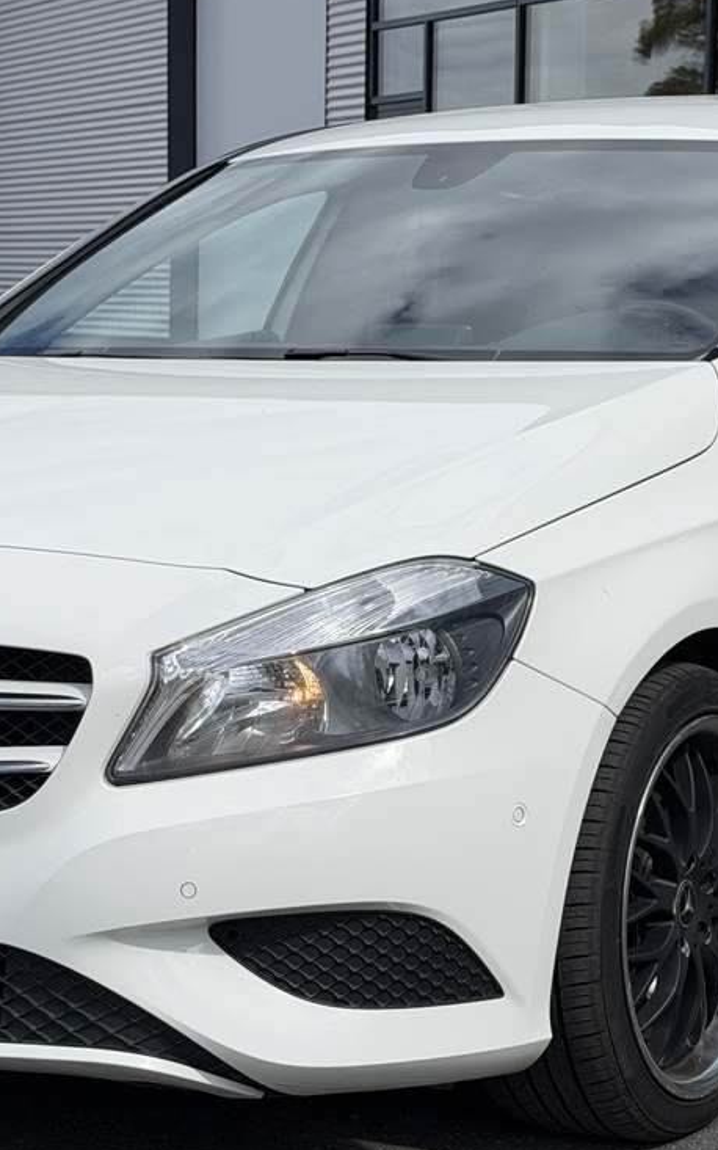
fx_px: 3131
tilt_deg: -7.6
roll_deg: -1.0
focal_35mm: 100
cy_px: 650
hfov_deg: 13.1
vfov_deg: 20.8
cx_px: 337
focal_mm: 6.76
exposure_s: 1/6536
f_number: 1.78
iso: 64
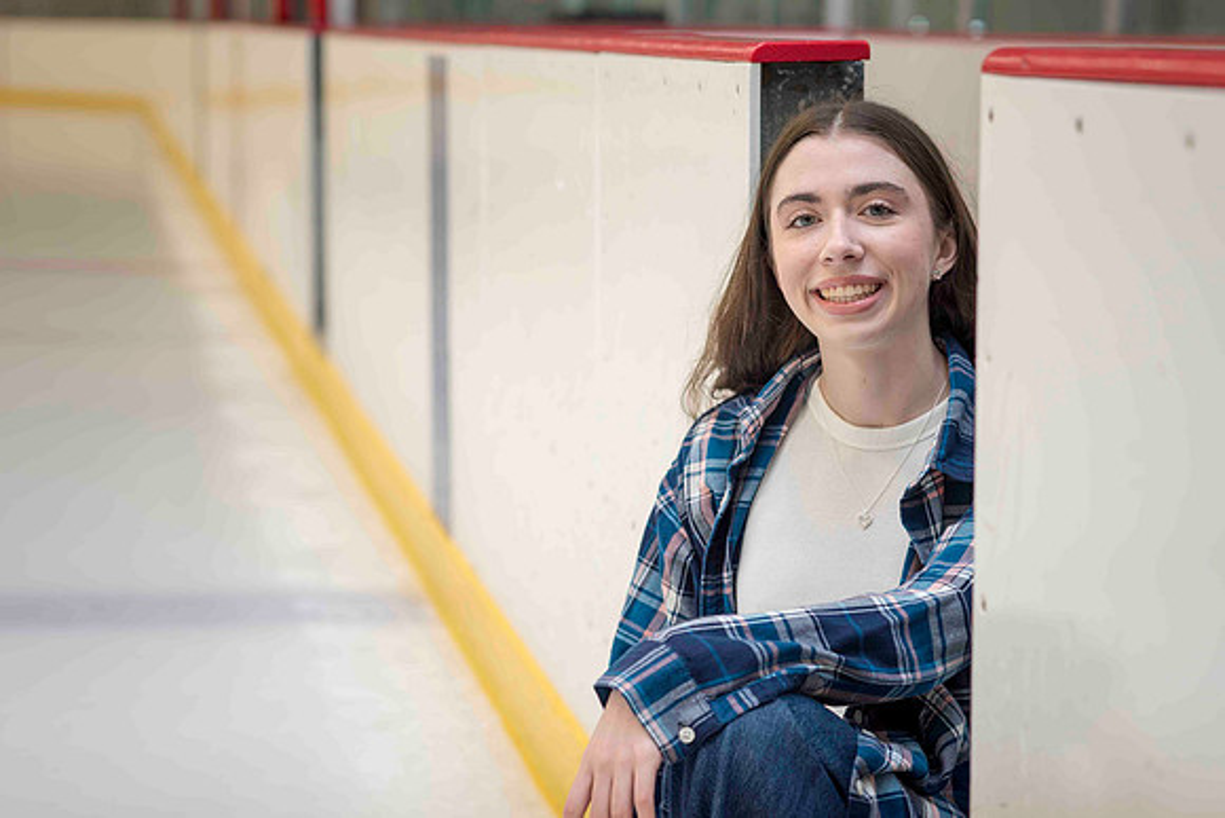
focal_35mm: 90
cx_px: 607
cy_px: 403
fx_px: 3063
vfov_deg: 15.2
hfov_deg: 22.6
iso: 1000
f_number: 4
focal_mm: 85
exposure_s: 1/250
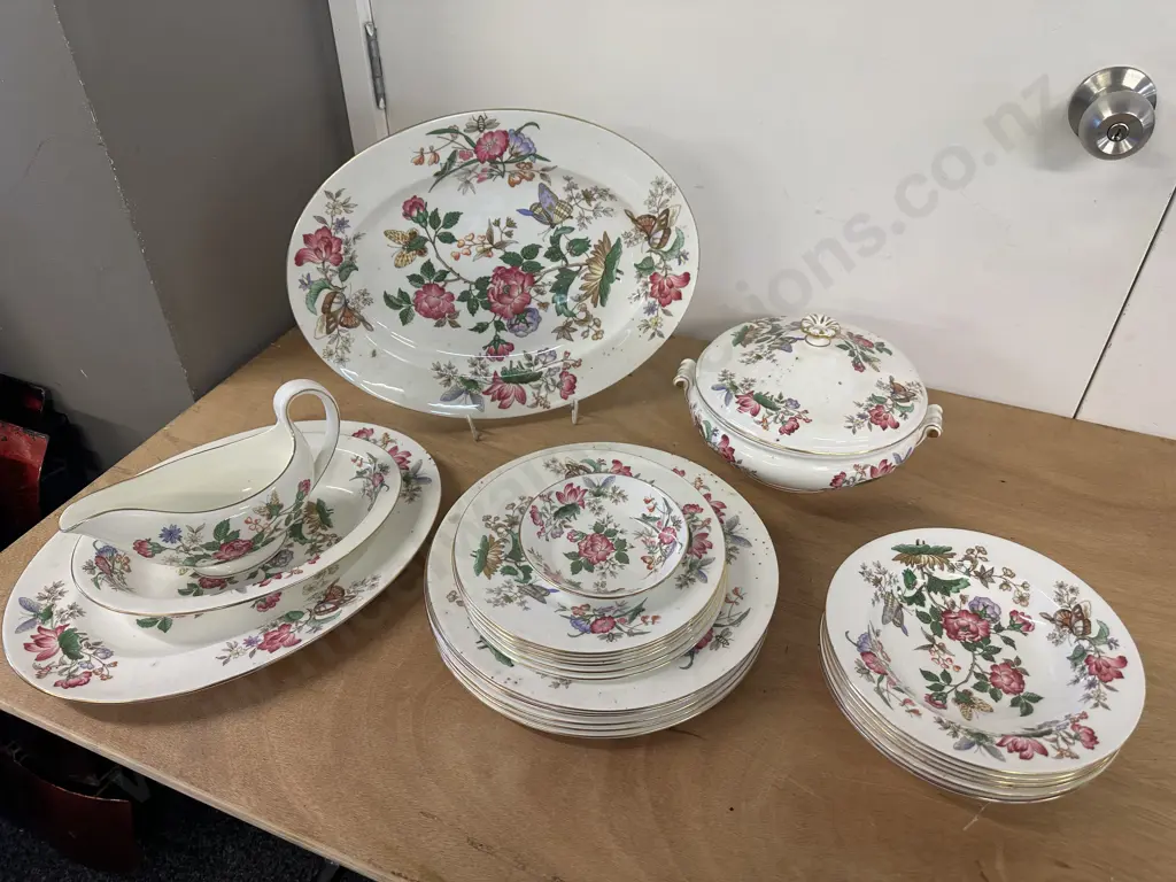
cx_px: 588
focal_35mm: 24
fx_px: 815
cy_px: 441
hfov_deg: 71.6
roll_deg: -0.6
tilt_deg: -37.6
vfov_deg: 56.8
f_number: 1.78
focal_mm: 6.86
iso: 160
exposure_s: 1/100
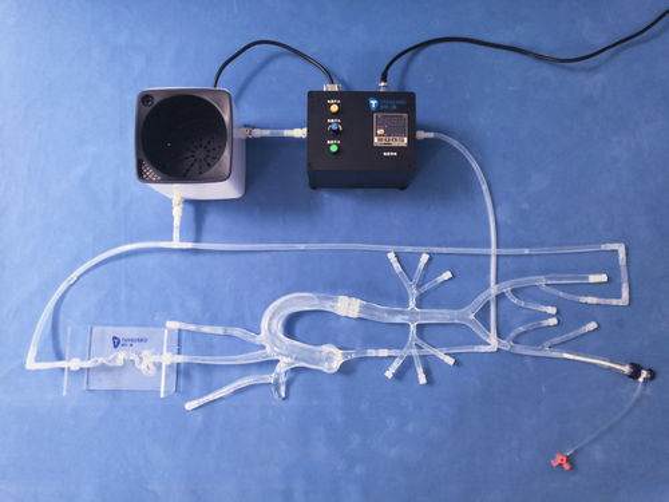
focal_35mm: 27
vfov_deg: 51.4
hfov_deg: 65.3
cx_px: 334
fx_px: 522
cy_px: 251
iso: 320
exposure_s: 1/30
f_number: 1.8
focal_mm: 3.95
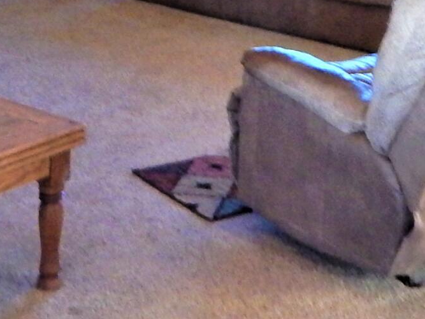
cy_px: -188
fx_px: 1215
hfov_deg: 19.8
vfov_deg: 13.8
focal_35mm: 99
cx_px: 138
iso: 320
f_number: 3
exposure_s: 1/30
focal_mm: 4
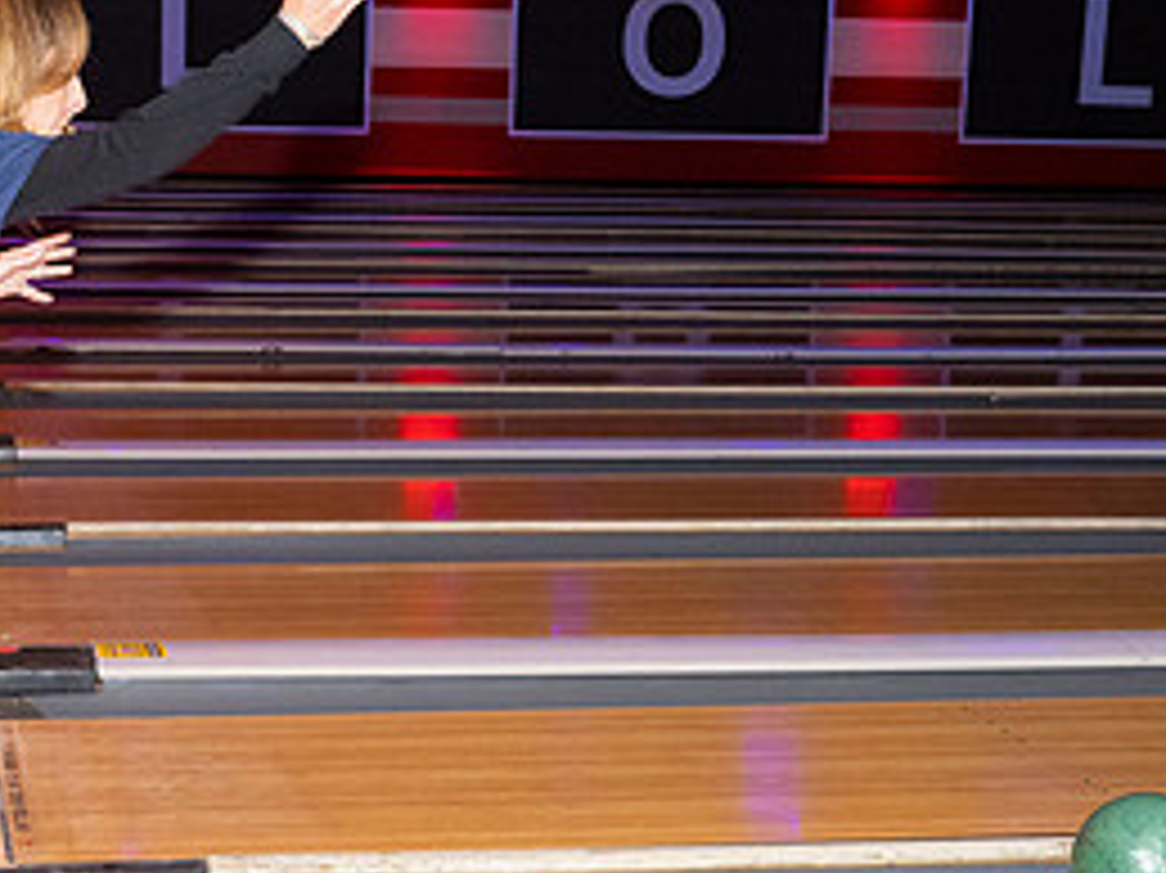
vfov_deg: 17.7
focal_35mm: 83
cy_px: 637
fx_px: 2794
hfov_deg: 23.3
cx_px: 284
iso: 2000
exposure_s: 1/100
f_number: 5.6
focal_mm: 31.5
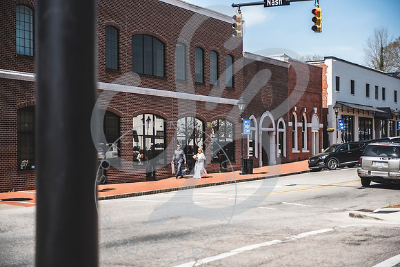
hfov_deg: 28.8
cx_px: 200
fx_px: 778
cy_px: 134
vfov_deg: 19.5
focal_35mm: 70
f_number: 2.8
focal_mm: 70
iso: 100
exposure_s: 1/1250
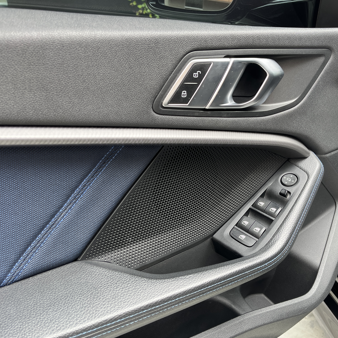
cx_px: 208
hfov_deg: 52.1
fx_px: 342
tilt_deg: -25.8
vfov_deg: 52.5
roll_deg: -1.0
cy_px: 171
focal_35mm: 31
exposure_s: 1/121
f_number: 1.6
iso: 40
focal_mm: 5.1
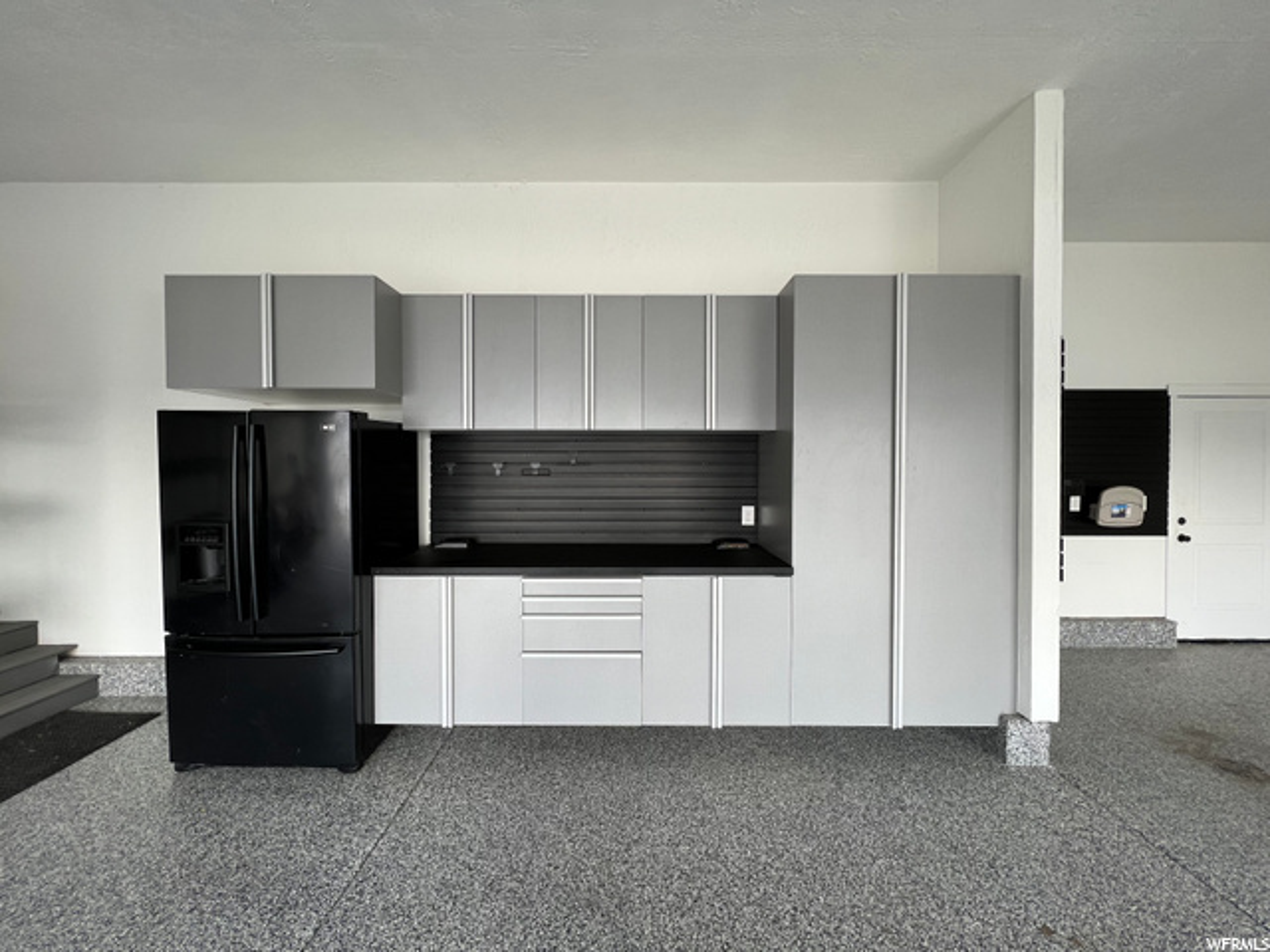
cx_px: 635
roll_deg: -0.4
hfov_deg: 106.2
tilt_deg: -1.2
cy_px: 476
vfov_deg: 89.9
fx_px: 477
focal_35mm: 13
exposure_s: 1/99
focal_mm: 1.57
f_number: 1.8
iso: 50
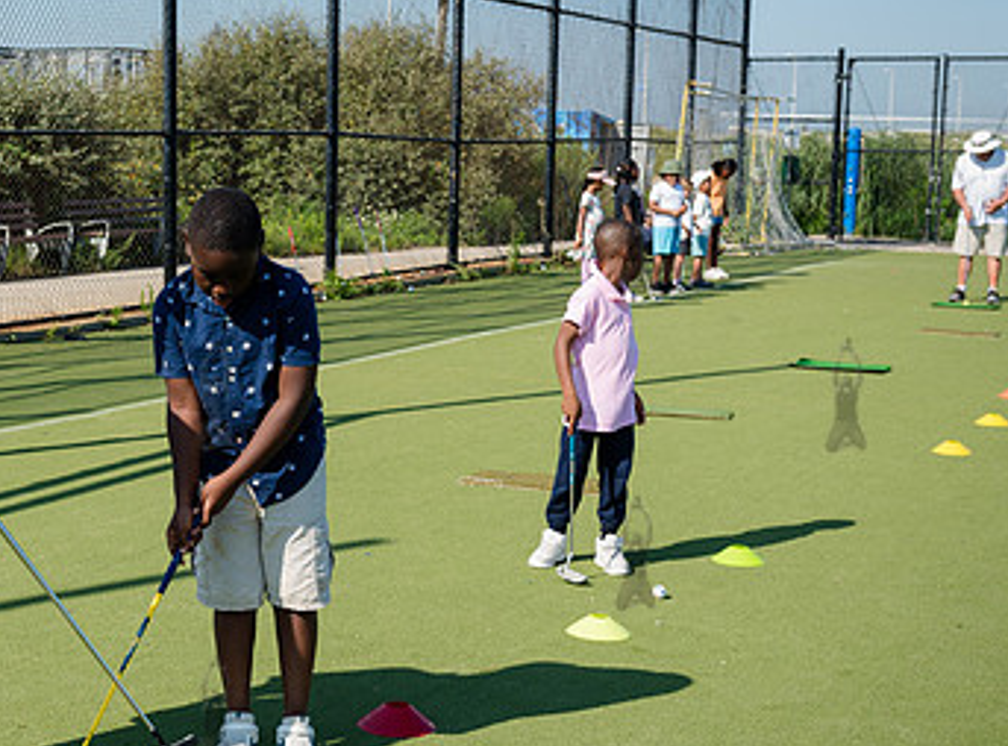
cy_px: 415
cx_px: 206
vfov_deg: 21.7
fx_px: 1942
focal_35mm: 67
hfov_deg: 28.5
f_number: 5
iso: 100
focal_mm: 32
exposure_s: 1/400
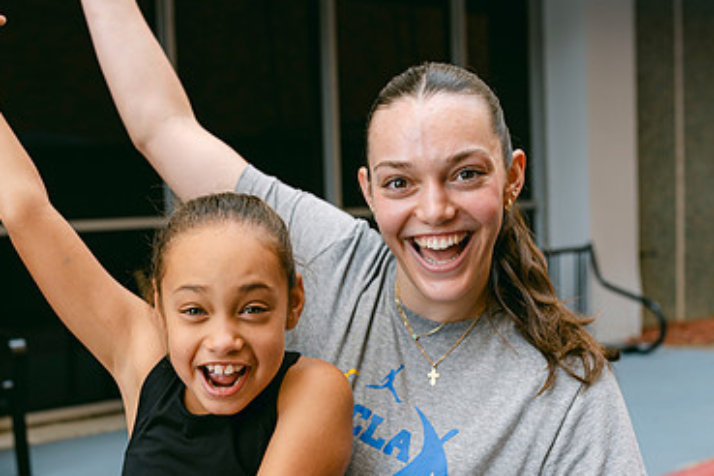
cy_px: 302
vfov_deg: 24.5
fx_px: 1091
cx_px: 230
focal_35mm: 55
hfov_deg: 35.8
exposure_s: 1/125
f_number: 4
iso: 160
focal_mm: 35
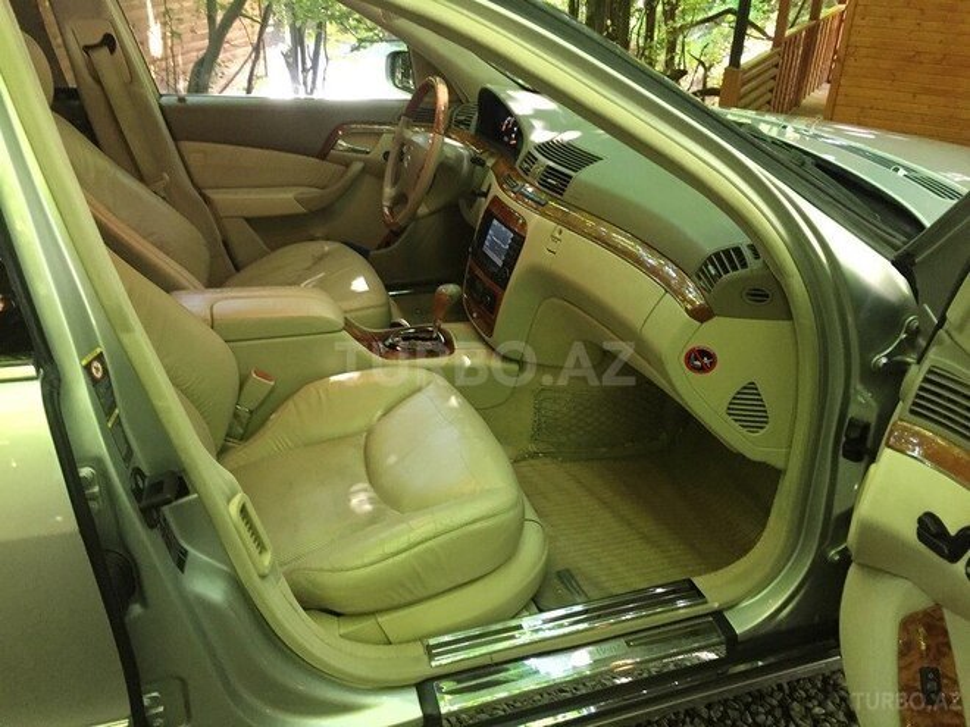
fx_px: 813
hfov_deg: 61.7
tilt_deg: -29.4
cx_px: 485
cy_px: 364
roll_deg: -2.5
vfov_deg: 48.2
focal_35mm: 29
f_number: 2.2
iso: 320
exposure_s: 1/33
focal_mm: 4.15
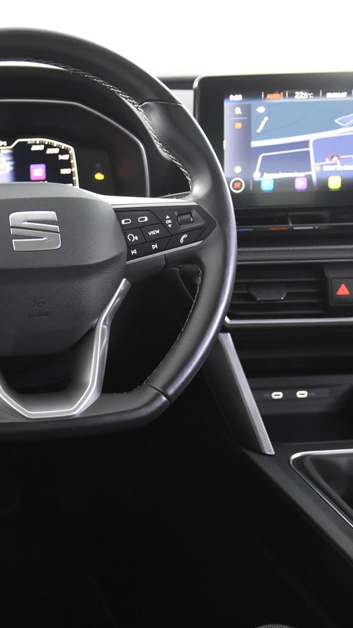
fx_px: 1032
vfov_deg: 33.8
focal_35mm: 62
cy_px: 313
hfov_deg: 18.9
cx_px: -4
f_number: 3.2
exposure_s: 1/40
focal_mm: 26
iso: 4000
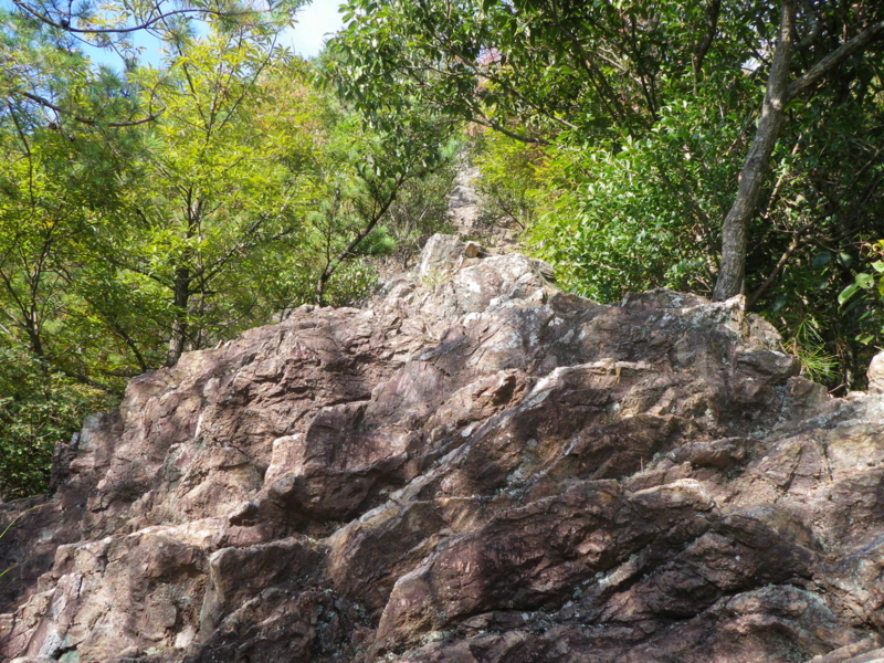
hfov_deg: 52.6
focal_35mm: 35
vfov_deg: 40.7
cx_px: 442
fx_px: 894
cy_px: 332
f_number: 3.8
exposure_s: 1/160
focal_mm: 6.2
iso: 64
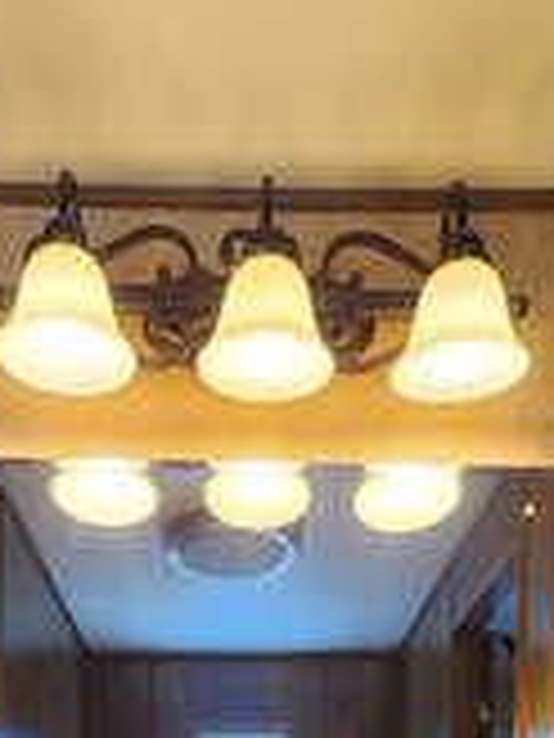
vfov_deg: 33.4
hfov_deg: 37.7
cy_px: 990
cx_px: 239
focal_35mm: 38
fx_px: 811
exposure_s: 1/60
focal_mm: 2.2
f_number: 2.2
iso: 125
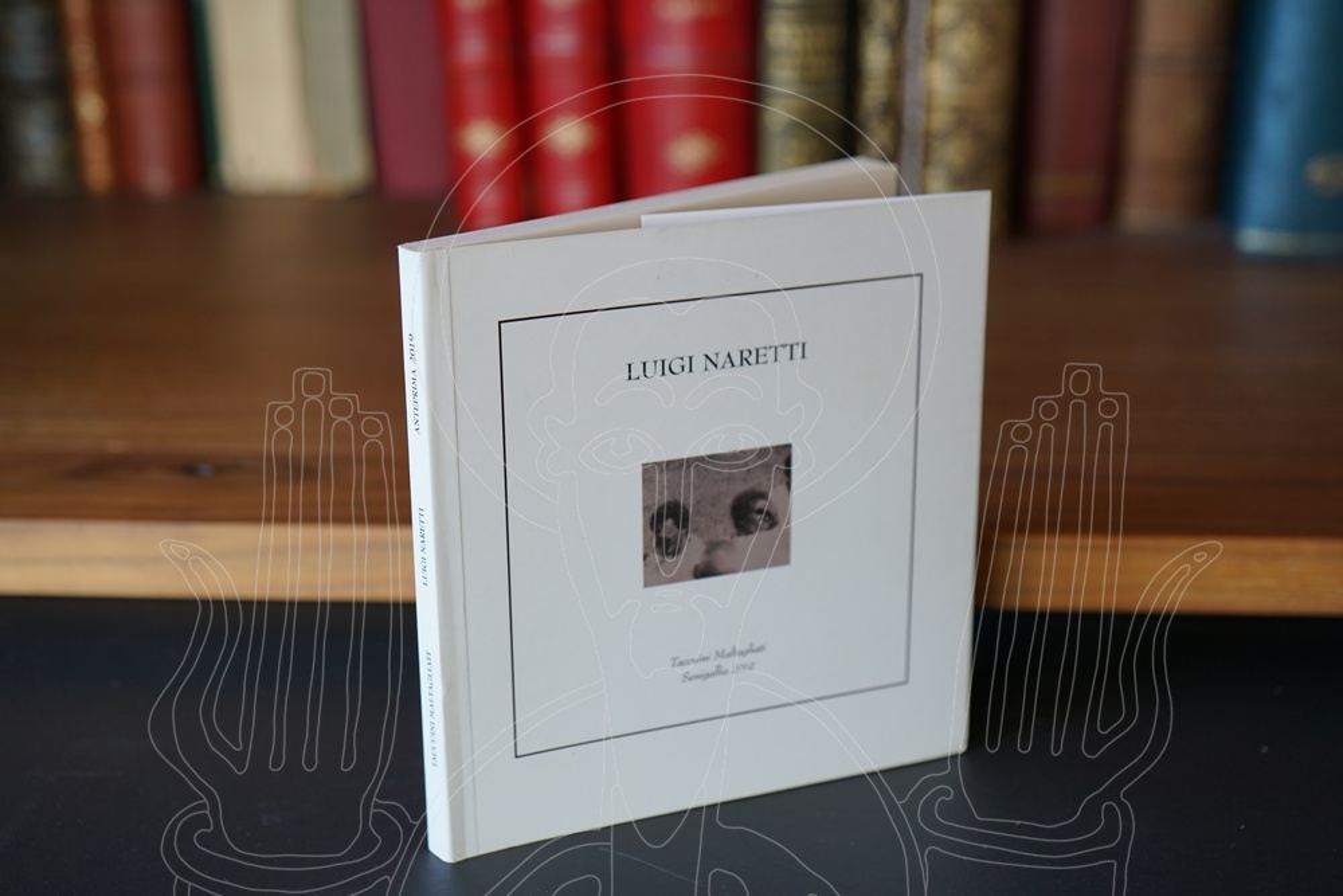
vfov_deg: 27.0
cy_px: 448
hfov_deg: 39.6
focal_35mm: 50
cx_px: 672
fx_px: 1865
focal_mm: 50
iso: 500
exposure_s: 1/60
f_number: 4
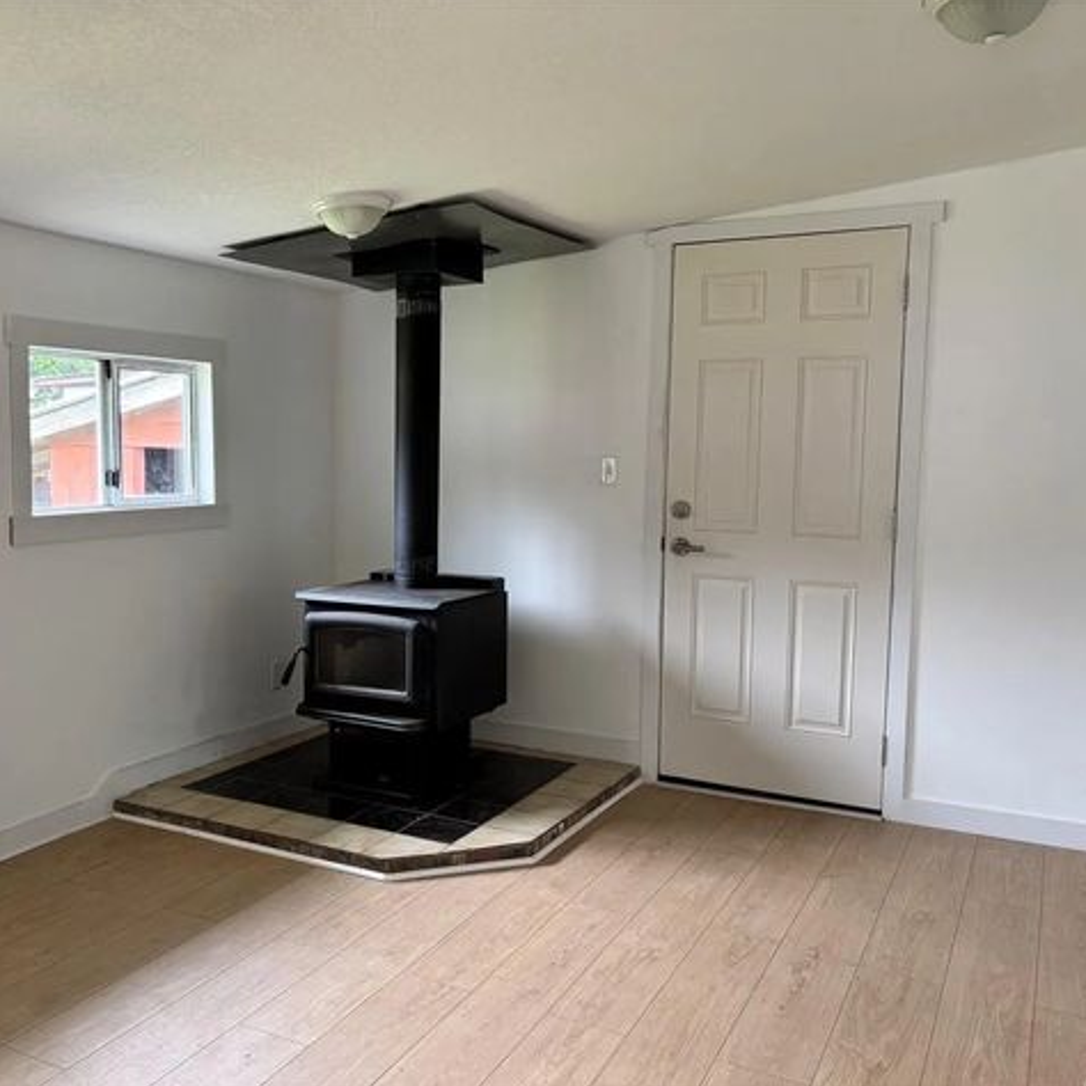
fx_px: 1100
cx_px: 438
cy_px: 543
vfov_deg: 52.5
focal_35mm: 31
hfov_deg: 52.2
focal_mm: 5.96
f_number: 1.6
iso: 125
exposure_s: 1/82
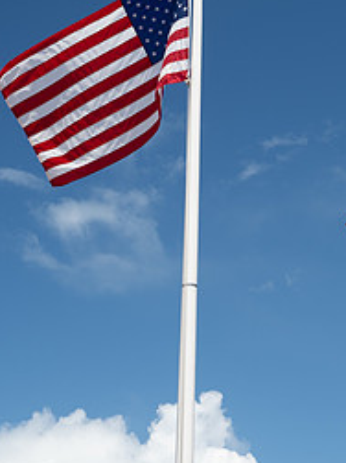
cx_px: 458
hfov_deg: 15.7
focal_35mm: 89
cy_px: 152
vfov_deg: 21.9
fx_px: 1187
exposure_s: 1/125
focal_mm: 40
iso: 90
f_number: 8
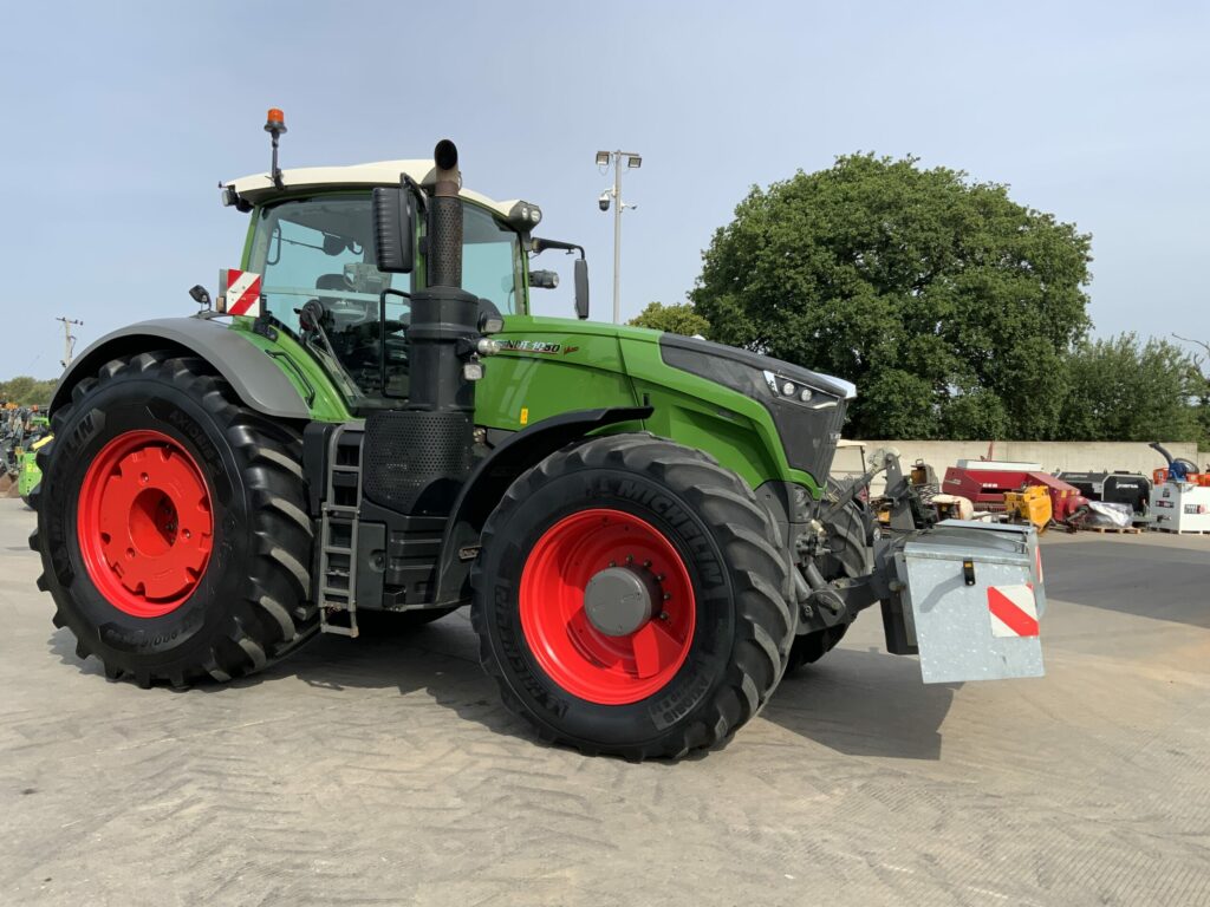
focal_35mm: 29
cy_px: 454
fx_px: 1014
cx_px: 605
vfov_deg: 48.2
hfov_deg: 61.7
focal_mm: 3
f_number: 1.8
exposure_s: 1/1577
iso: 16
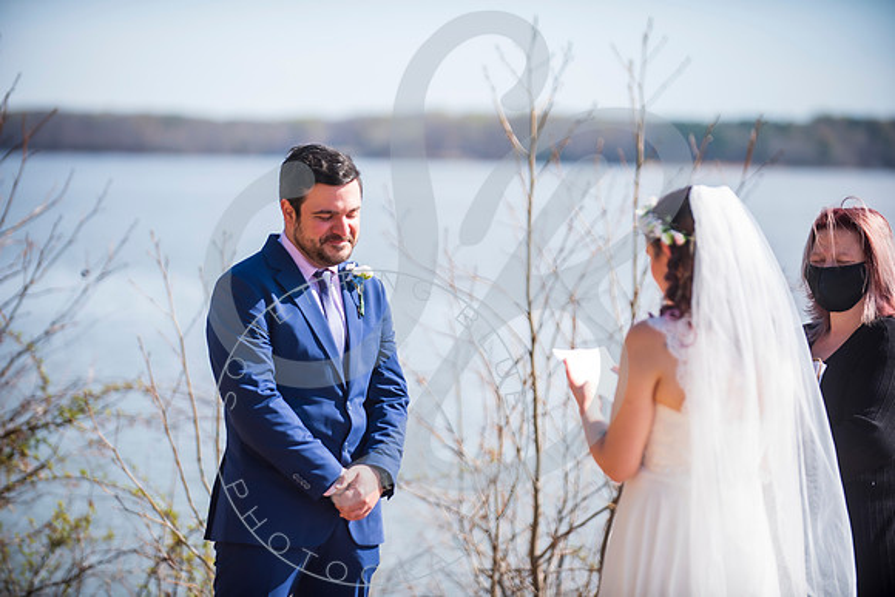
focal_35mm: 140
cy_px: 298
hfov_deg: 14.7
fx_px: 3481
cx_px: 448
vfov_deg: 9.8
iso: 100
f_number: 2.8
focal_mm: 140
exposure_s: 1/800
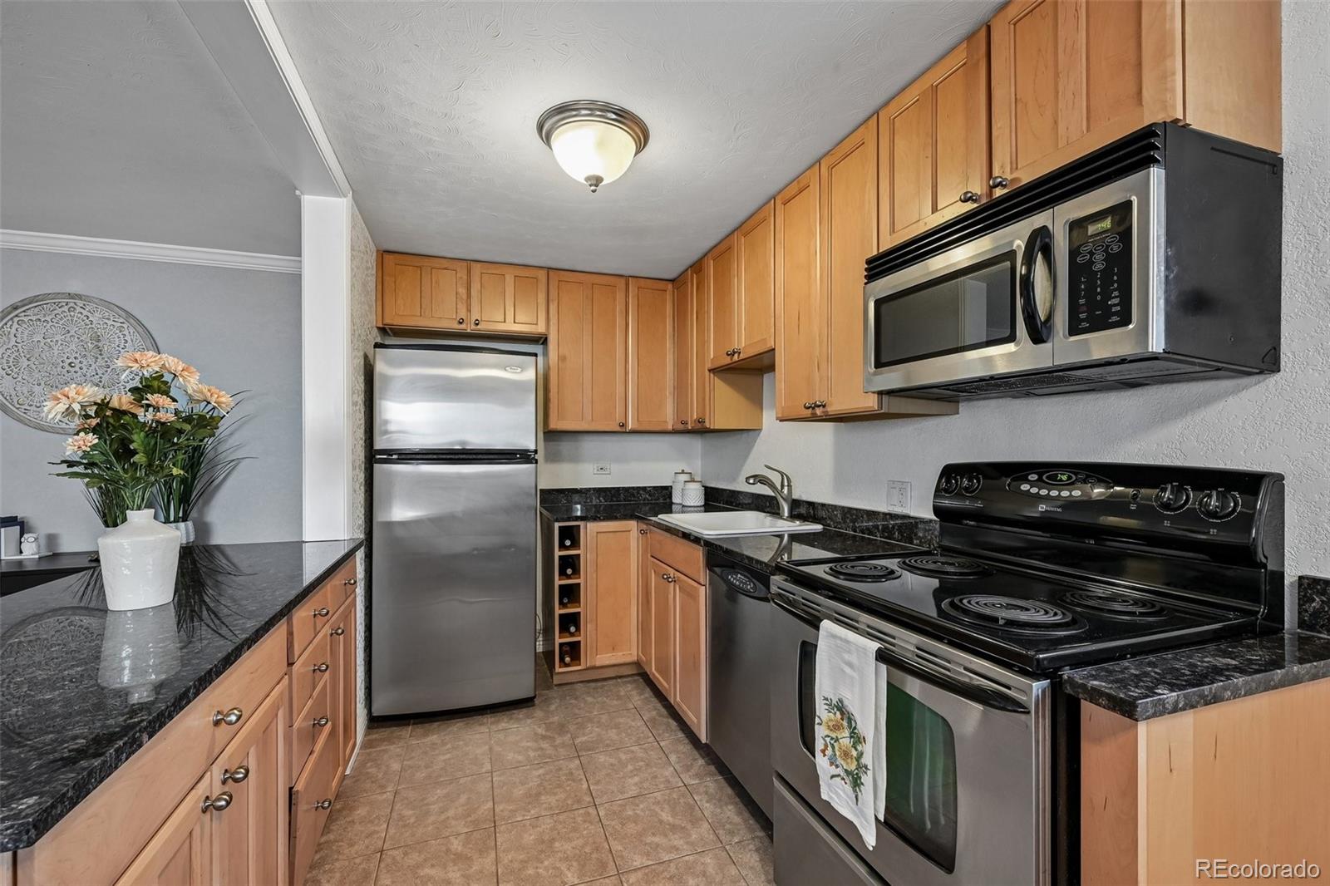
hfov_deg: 100.4
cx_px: 665
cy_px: 443
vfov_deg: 77.3
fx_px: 554
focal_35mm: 15
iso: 400
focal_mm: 15
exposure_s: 1/3.33
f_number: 11
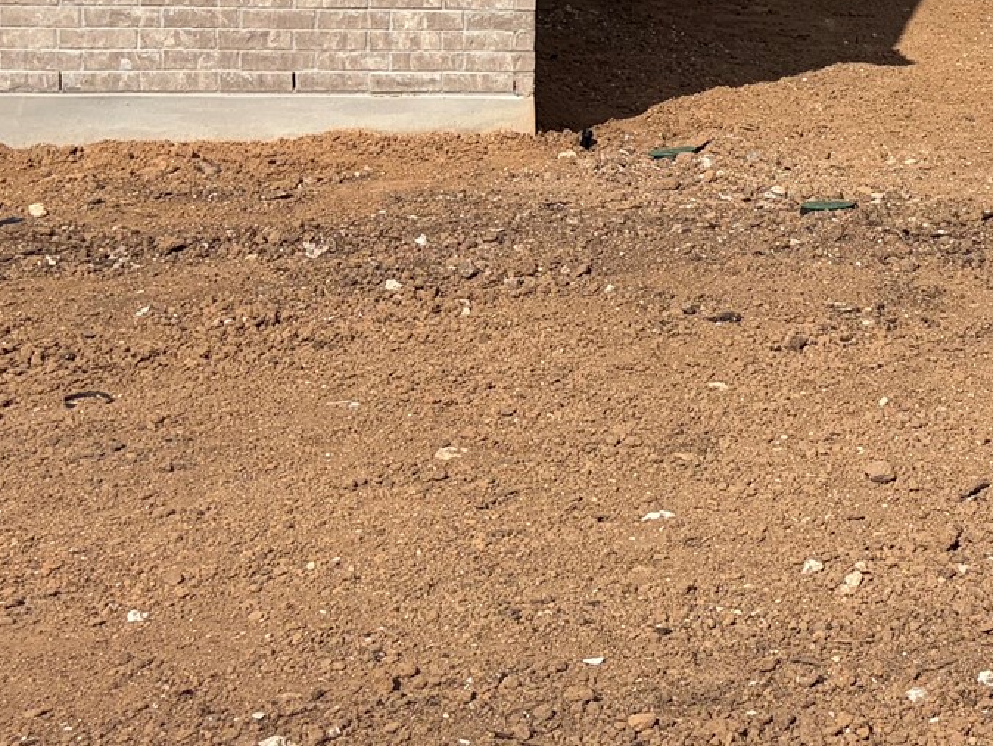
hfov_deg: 22.6
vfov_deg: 18.1
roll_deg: -3.5
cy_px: -56
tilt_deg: -5.0
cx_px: 1213
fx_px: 2267
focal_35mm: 79
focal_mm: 5.96
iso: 64
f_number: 1.6
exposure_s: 1/7813
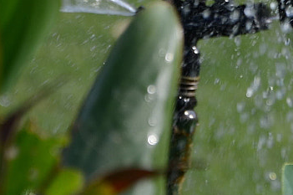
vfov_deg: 1.9
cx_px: 431
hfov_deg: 2.9
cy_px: -33
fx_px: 5830
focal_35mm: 717
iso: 100
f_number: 5.6
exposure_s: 1/400
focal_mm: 105
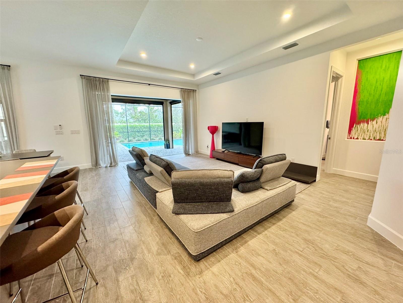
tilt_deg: -9.5
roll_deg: +0.9
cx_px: 202
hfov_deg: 102.1
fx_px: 163
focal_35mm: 14
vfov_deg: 85.7
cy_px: 152
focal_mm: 2.22
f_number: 2.2
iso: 320
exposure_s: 1/120
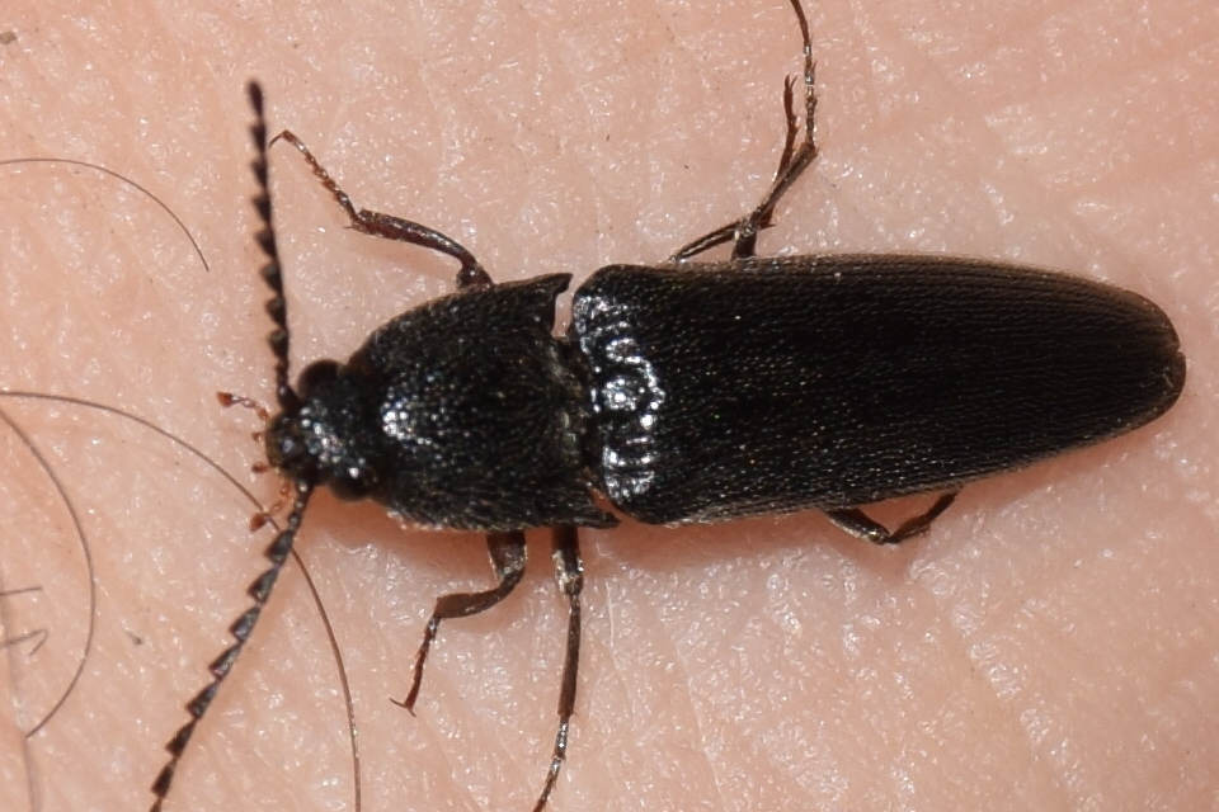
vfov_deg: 6.5
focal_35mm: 210
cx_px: 610
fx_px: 7110
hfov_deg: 9.8
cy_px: 406
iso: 100
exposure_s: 1/160
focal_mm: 140
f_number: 13
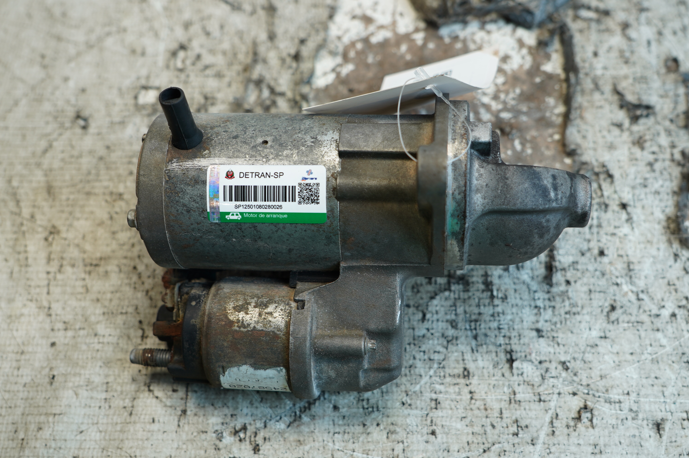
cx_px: 344
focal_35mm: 40
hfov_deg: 48.5
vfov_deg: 33.3
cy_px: 229
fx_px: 765
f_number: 4
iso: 160
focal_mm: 27
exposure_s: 1/60
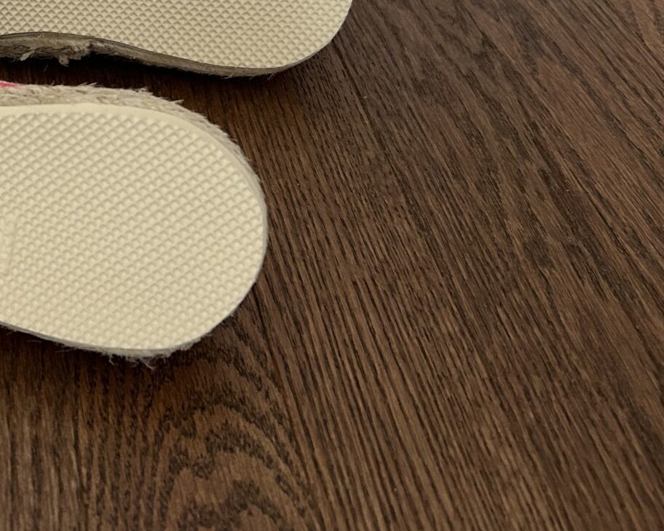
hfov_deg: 29.7
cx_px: -70
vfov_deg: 25.7
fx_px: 1120
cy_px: 36
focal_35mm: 57
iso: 250
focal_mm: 5.7
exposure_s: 1/60
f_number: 1.5
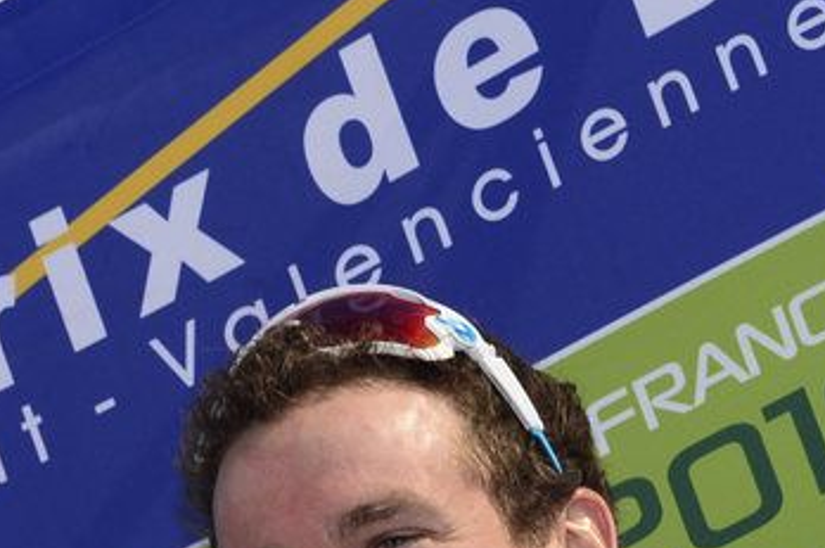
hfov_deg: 5.7
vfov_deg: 3.8
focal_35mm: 362
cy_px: 543
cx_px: 493
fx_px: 8284
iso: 200
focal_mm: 105
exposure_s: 1/250
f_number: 13
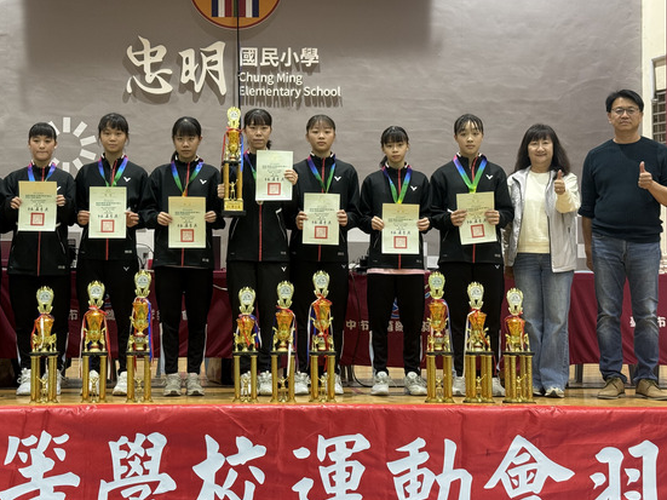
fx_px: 1175
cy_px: 220
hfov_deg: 31.6
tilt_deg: +4.0
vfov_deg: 24.0
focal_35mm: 61
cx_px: 255
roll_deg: -0.7
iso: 125
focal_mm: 6.76
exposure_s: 1/60
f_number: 1.78
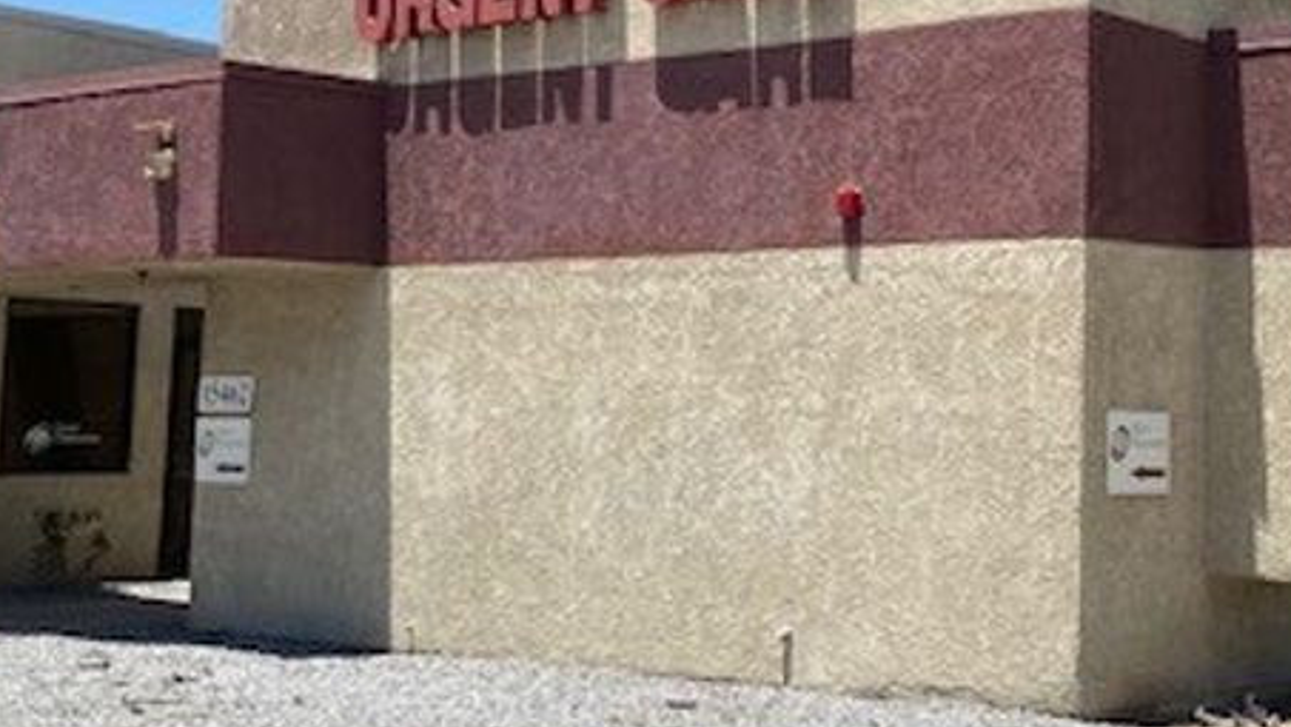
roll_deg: -0.3
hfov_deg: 31.6
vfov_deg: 18.8
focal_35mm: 64
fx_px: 2191
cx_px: 1106
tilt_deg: +6.9
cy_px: 220
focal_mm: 4.25
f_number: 1.8
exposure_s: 1/2817
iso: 32
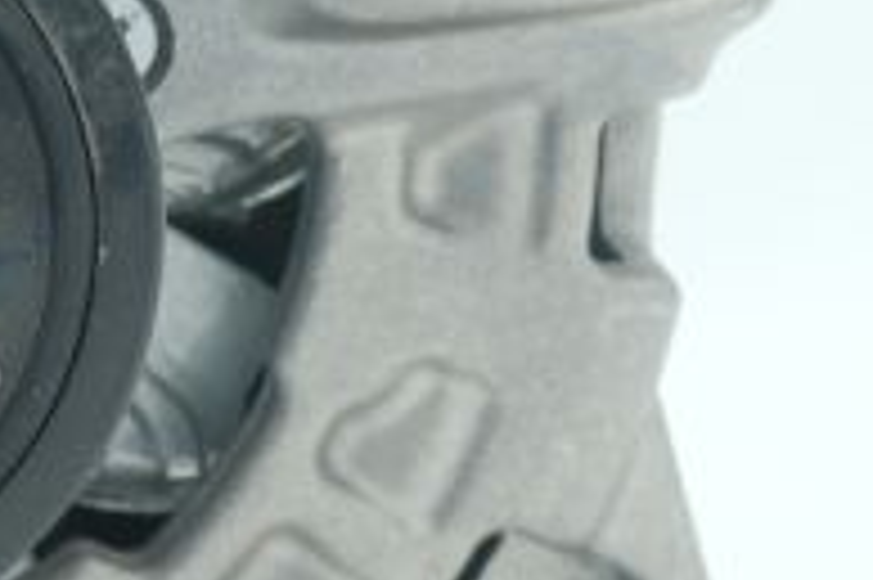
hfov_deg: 10.4
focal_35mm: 194
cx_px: -302
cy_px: 97
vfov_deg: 7.1
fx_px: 4700
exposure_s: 1/20
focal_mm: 31.4
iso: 200
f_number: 11
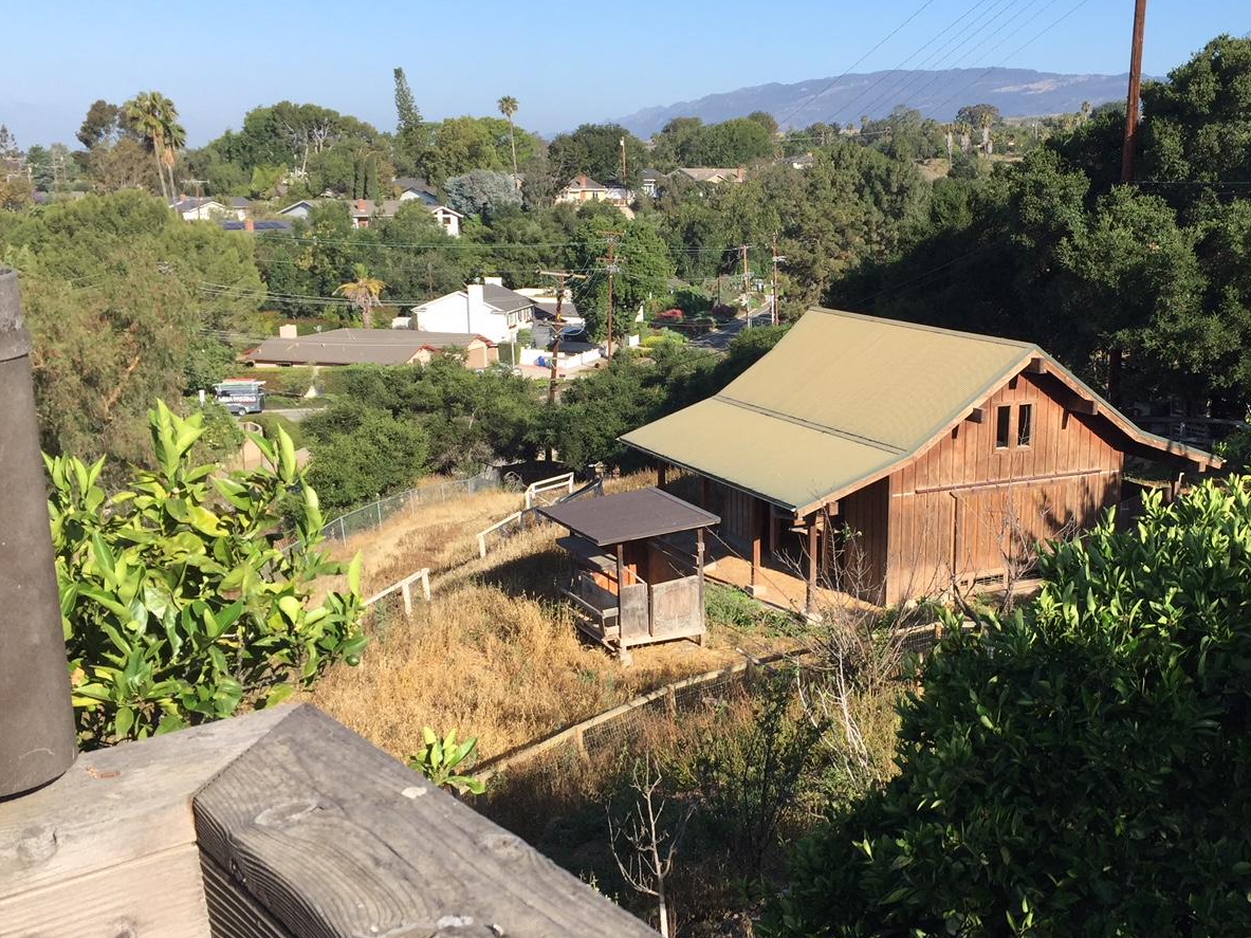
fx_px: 1445
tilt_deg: -11.4
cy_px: 539
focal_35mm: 40
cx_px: 858
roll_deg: -1.3
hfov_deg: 45.9
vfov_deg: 35.9
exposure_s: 1/1319
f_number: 2.2
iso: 32
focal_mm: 4.15
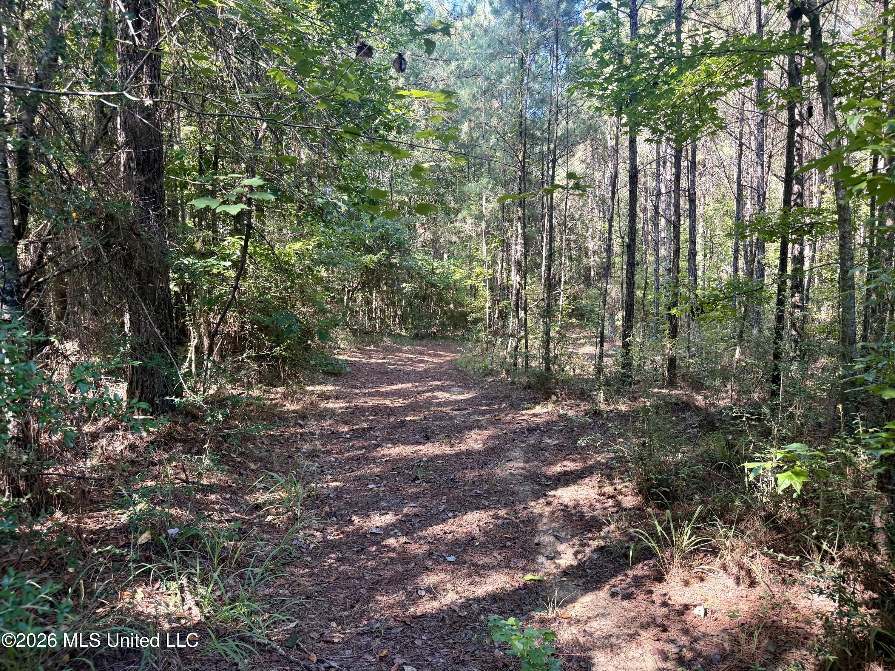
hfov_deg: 71.6
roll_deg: +1.3
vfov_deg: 56.8
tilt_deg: -5.0
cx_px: 448
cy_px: 336
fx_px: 621
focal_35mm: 24
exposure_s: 1/121
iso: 125
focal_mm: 6.76
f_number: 1.78
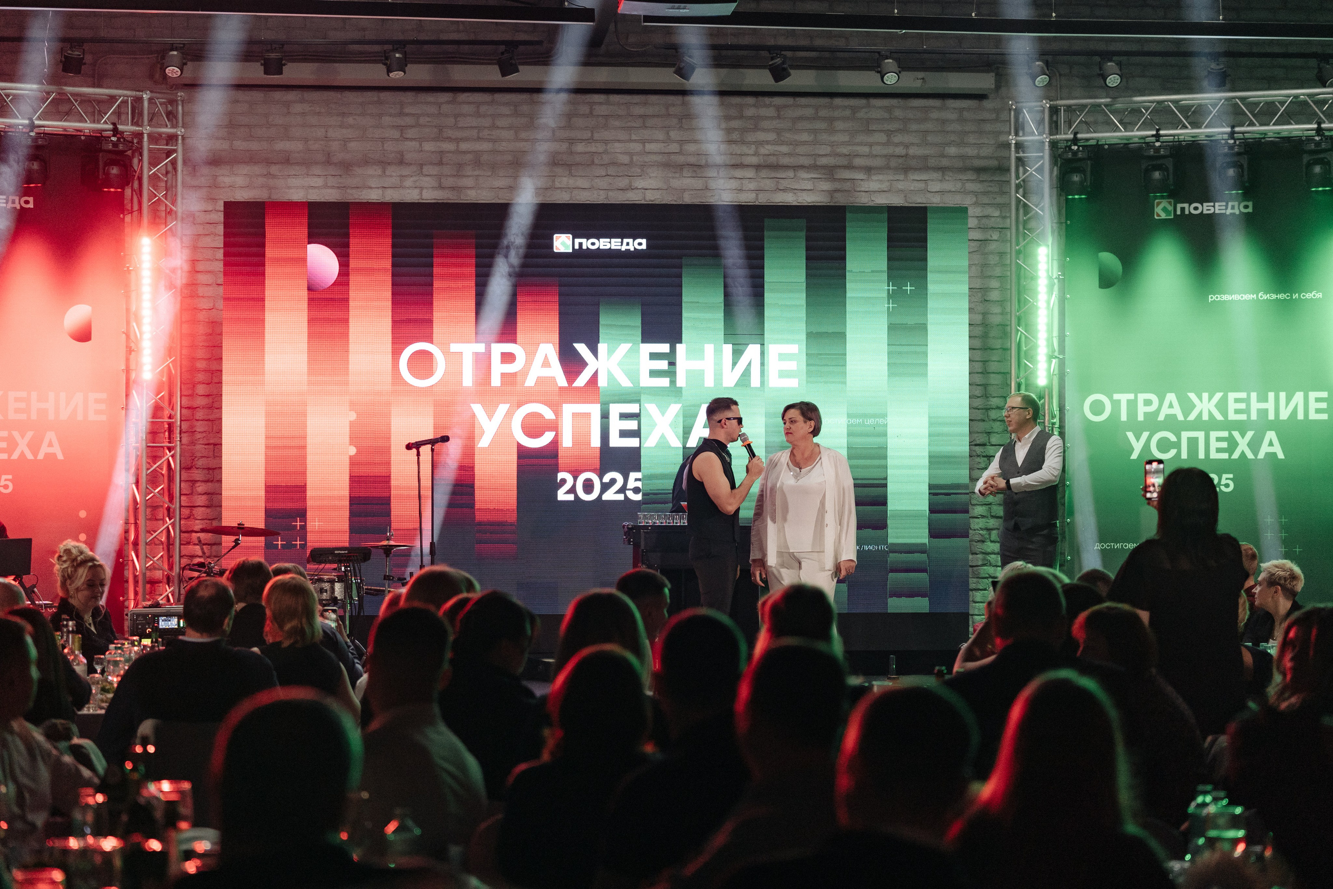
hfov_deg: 28.8
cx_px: 666
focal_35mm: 70
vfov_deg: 19.5
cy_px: 444
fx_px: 2592
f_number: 2.8
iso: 2500
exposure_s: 1/320
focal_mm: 70
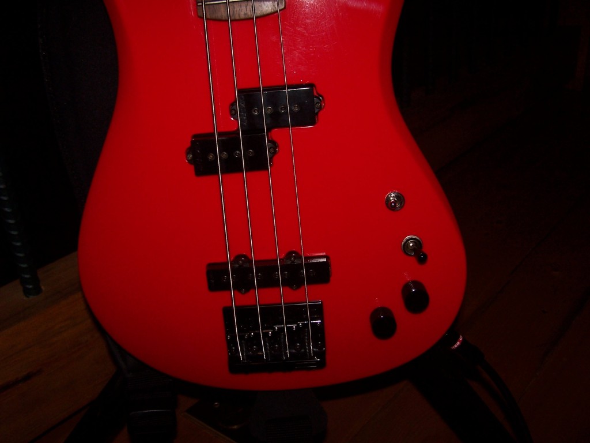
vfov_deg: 37.7
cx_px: 295
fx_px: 648
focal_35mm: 38
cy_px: 222
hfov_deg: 49.0
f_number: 2.8
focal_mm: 6.3
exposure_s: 1/60
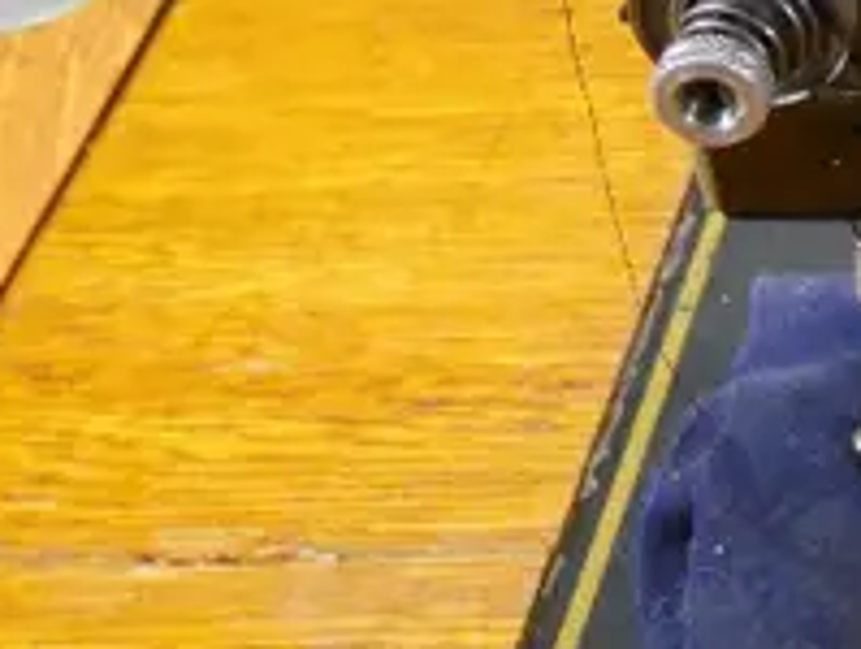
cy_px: -188
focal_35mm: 154
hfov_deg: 11.1
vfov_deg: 9.5
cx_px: 1925
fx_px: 3837
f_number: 3.8
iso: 3200
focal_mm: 15
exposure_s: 1/100
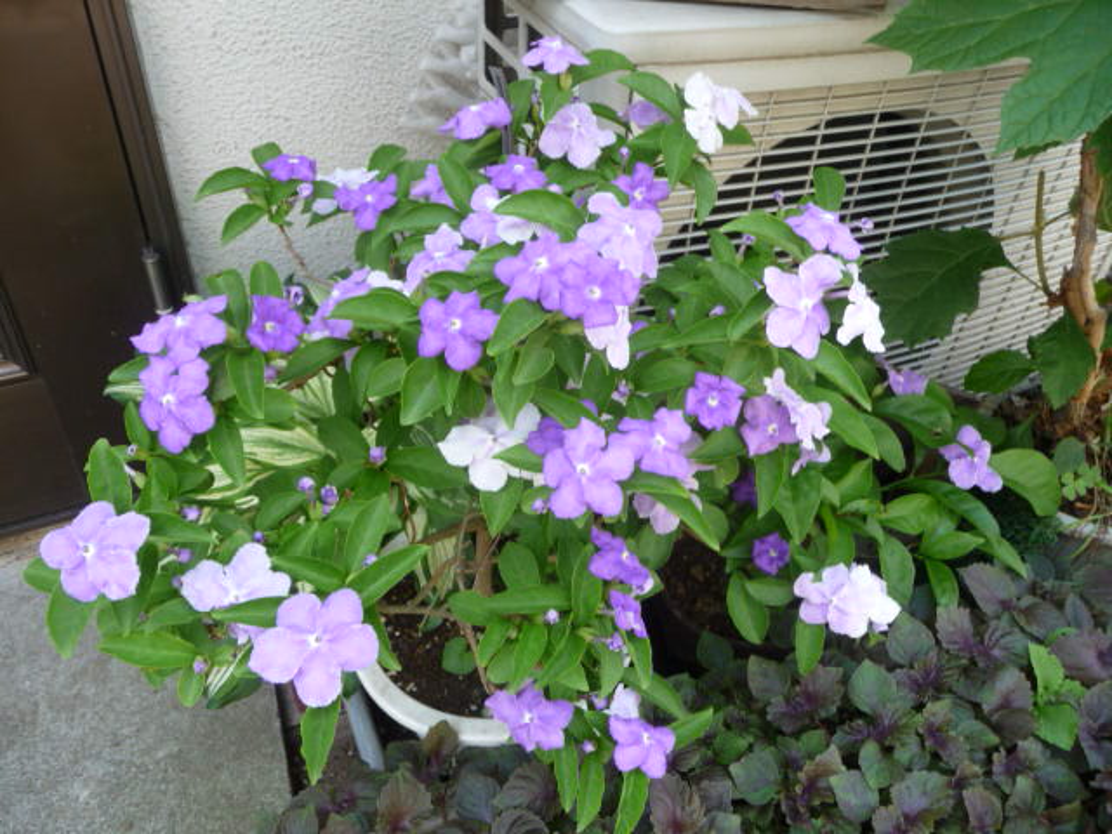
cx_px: 556
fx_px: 899
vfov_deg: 49.7
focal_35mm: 28
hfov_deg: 63.4
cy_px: 417
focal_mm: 4.7
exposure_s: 1/80
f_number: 3.3
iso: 100
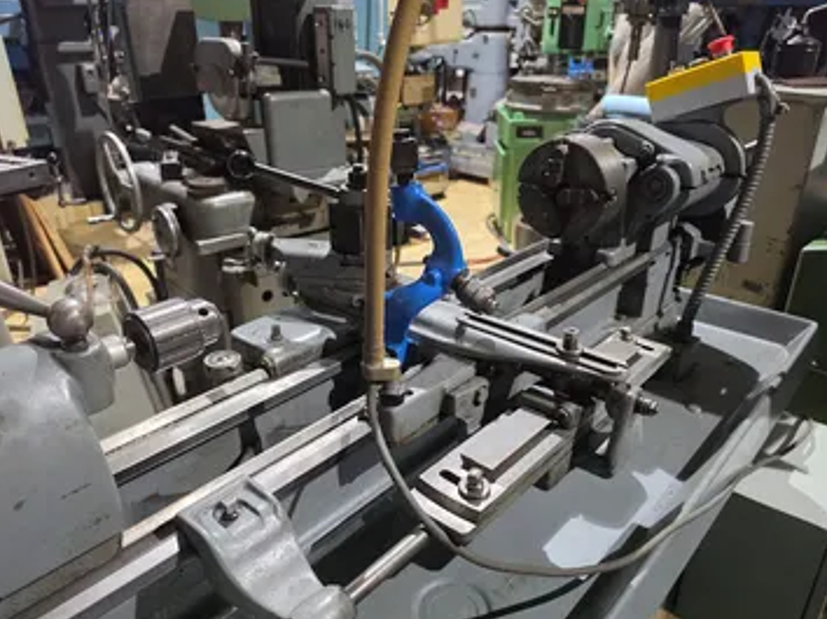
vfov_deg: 52.9
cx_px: 430
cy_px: 339
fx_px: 621
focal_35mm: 26
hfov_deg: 67.3
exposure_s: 1/120
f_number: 1.4
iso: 640
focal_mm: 6.5
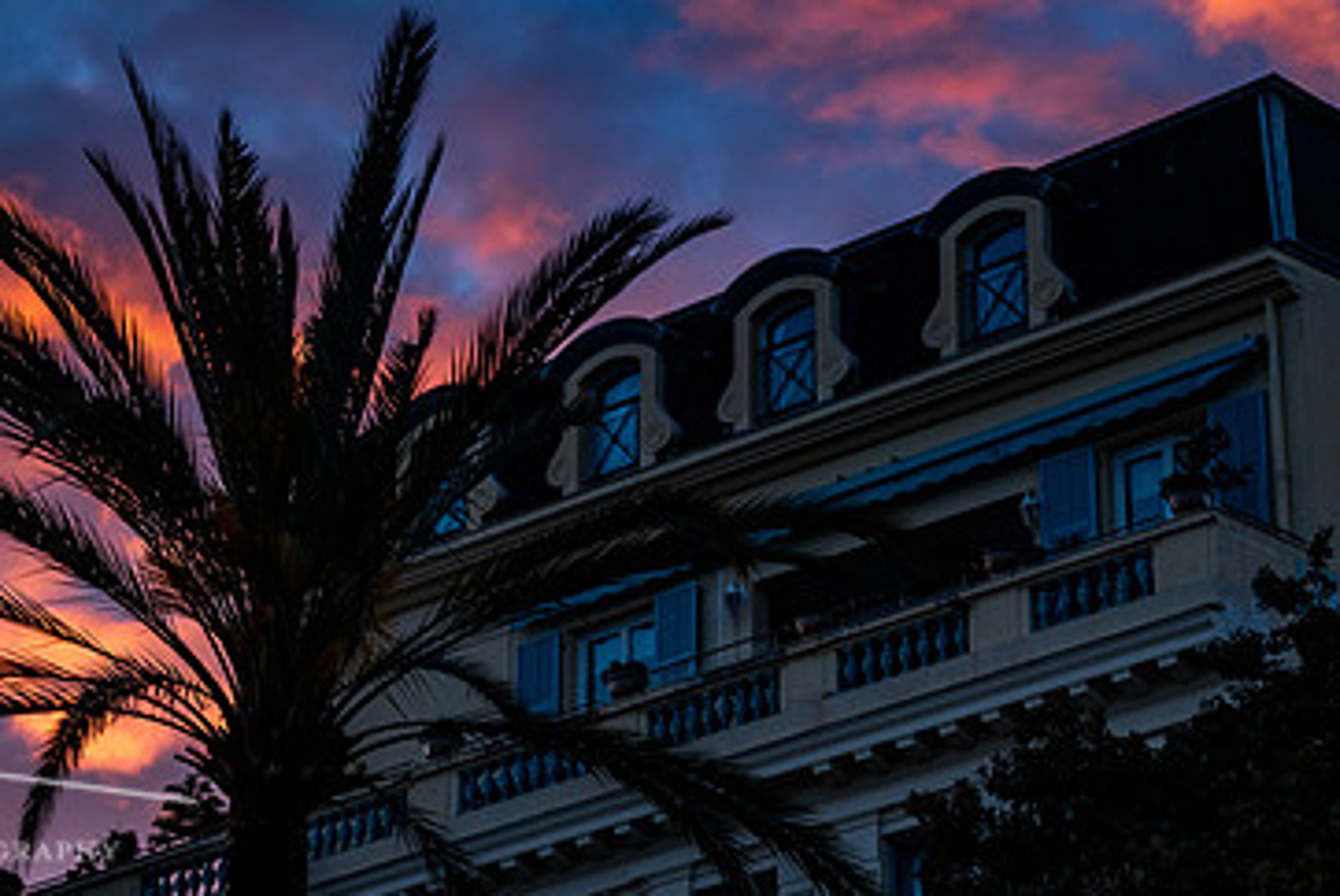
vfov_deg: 10.1
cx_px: 474
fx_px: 5066
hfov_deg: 15.0
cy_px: 302
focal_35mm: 136
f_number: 5
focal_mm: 85
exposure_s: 1/125
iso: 500
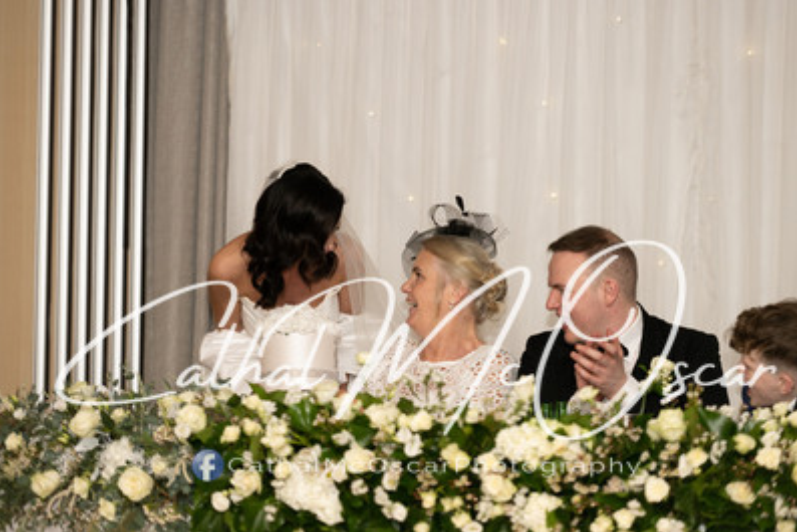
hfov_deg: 14.5
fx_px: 3123
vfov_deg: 9.7
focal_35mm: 141
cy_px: 266
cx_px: 397
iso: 400
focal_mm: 140
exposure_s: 1/200
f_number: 2.8
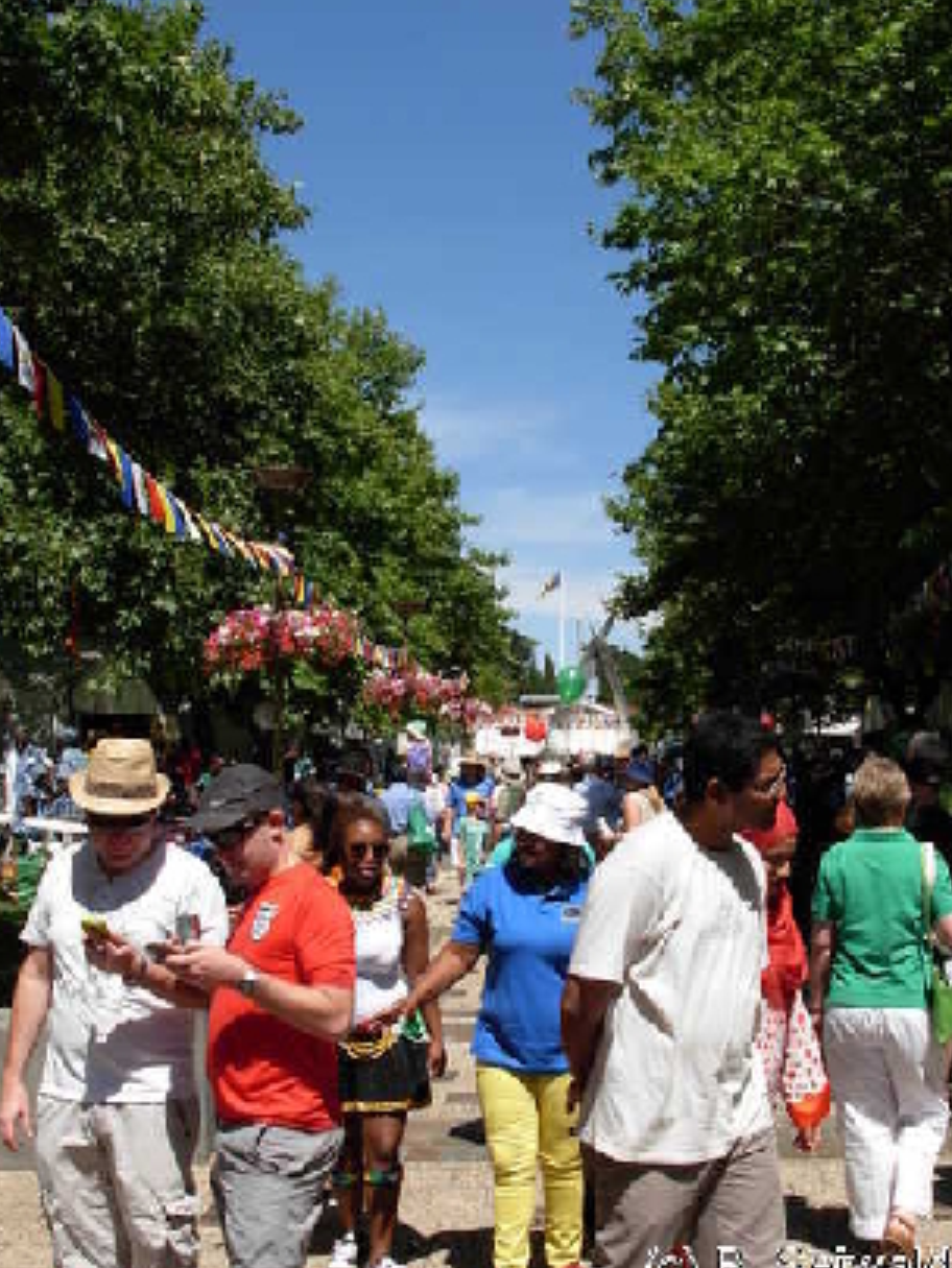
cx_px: 510
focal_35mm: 45
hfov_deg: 32.2
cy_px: 545
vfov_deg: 42.0
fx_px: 1649
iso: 79
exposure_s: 1/592
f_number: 4.9
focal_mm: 6.3
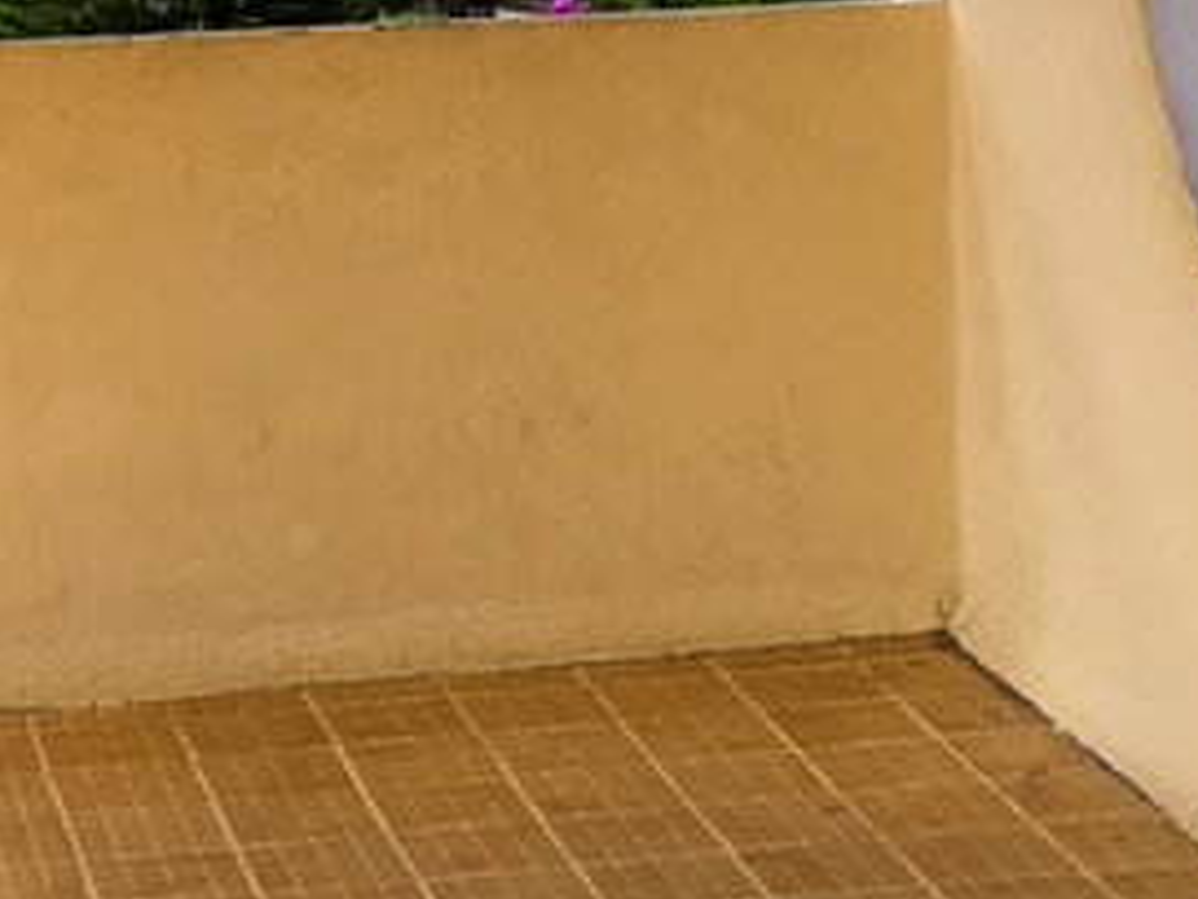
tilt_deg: +2.7
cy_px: -595
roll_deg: +0.8
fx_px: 4430
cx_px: 379
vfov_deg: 11.0
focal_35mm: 128
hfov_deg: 15.4
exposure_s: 1/361
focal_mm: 4.15
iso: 25
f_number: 2.2
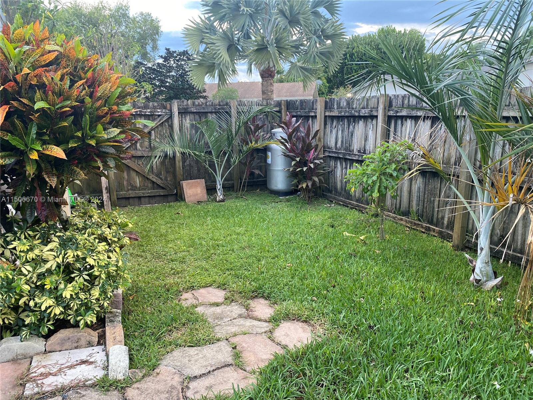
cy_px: 200
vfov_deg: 53.1
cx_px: 266
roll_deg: +2.1
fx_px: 400
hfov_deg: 67.3
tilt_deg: -13.6
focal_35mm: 26
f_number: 1.8
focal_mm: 4.25
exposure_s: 1/116
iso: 125
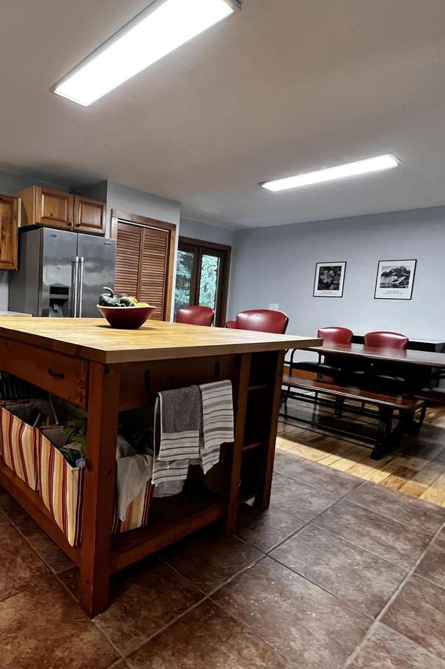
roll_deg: -2.6
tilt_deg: -7.0
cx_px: 106
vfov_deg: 86.9
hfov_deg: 60.7
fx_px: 352
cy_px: 340
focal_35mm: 19
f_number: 1.8
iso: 320
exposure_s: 1/60
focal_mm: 1.57
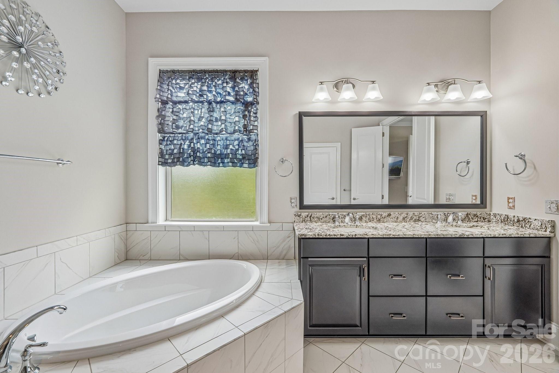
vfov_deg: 77.3
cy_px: 186
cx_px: 280
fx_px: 233
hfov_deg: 100.4
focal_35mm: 15
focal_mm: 10
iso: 400
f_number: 8
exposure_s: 1/30
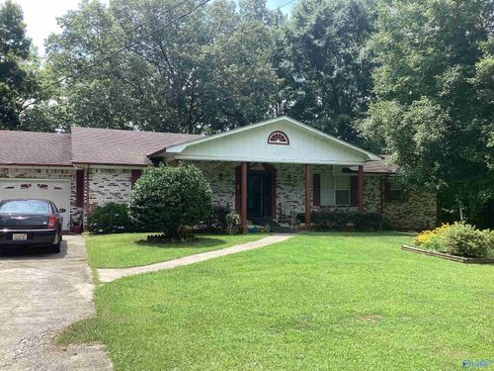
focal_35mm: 31
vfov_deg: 45.4
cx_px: 247
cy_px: 186
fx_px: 442
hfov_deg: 58.4
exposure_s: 1/627
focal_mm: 3.3
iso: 25
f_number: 2.4
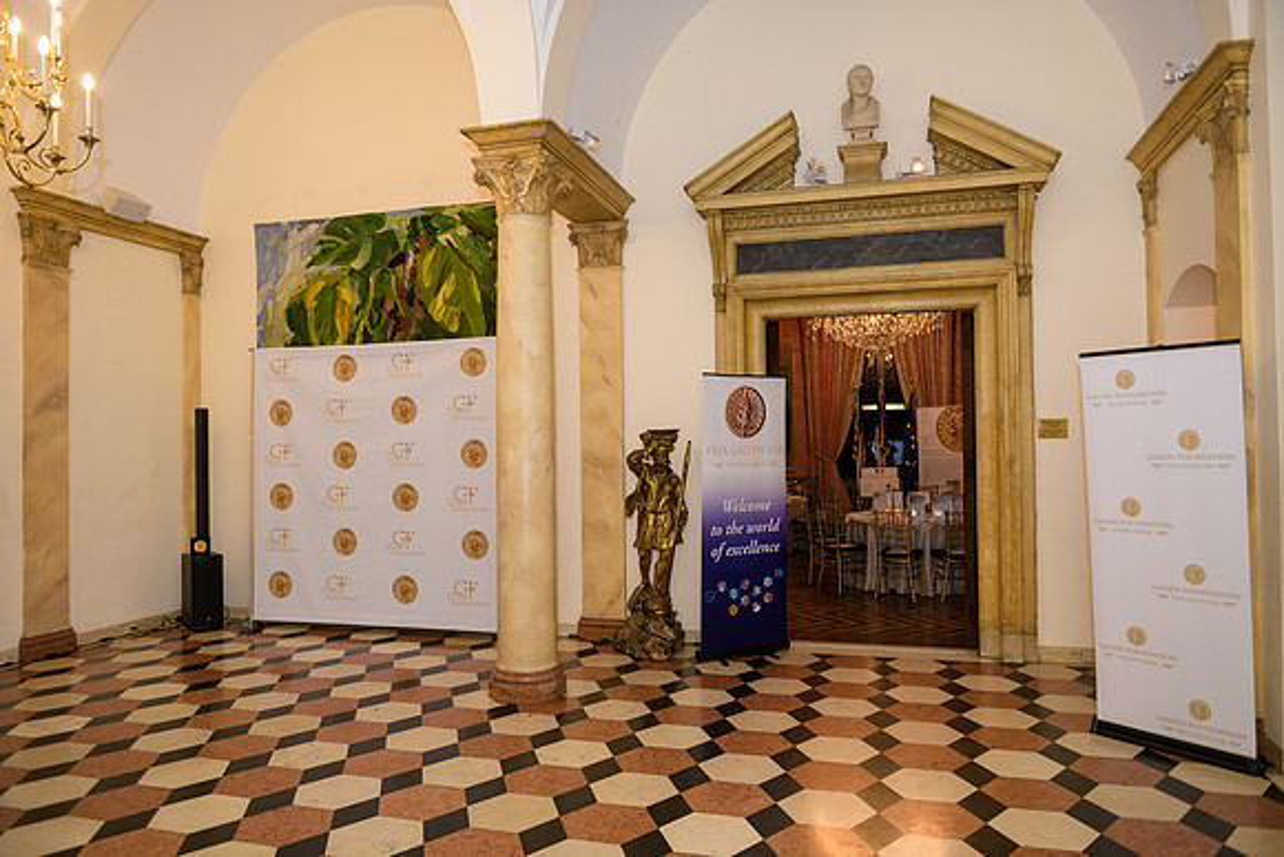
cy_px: 428
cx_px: 642
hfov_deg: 73.7
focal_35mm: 24
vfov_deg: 53.2
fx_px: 856
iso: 1000
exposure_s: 1/125
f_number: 3.2
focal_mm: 24
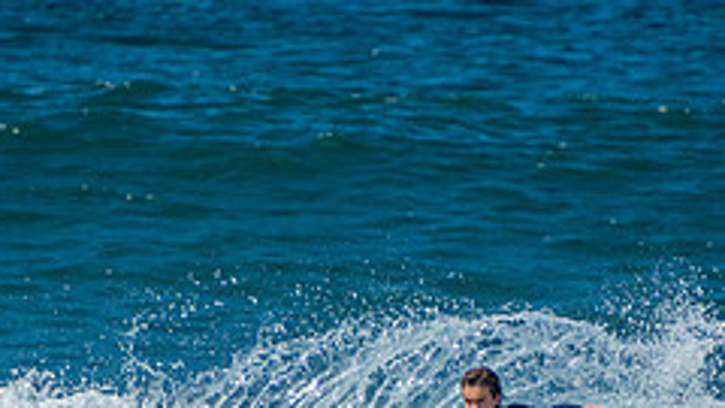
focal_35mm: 1517
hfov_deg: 1.4
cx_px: 447
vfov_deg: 0.8
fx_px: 29163
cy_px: 485
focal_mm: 400
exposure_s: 1/2000
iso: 280
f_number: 5.6
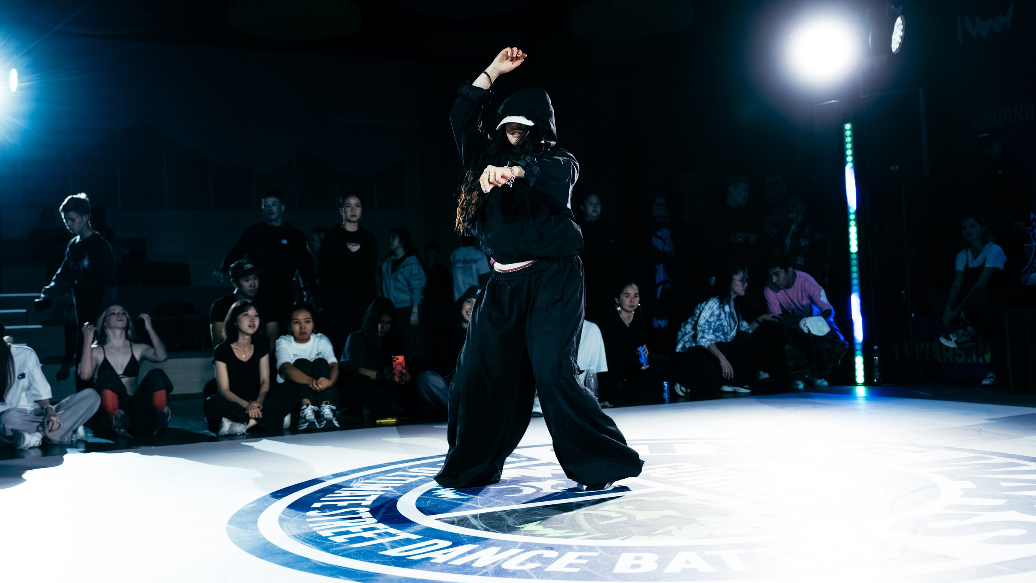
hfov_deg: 51.6
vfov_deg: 30.4
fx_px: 1071
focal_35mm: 39
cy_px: 276
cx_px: 531
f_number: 2.8
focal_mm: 36
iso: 3200
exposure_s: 1/800
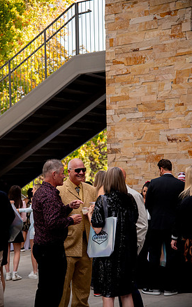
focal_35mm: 78
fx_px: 654
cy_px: 152
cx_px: 95
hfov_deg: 16.7
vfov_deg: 26.5
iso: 2500
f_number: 4
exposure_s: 1/2000
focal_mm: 75
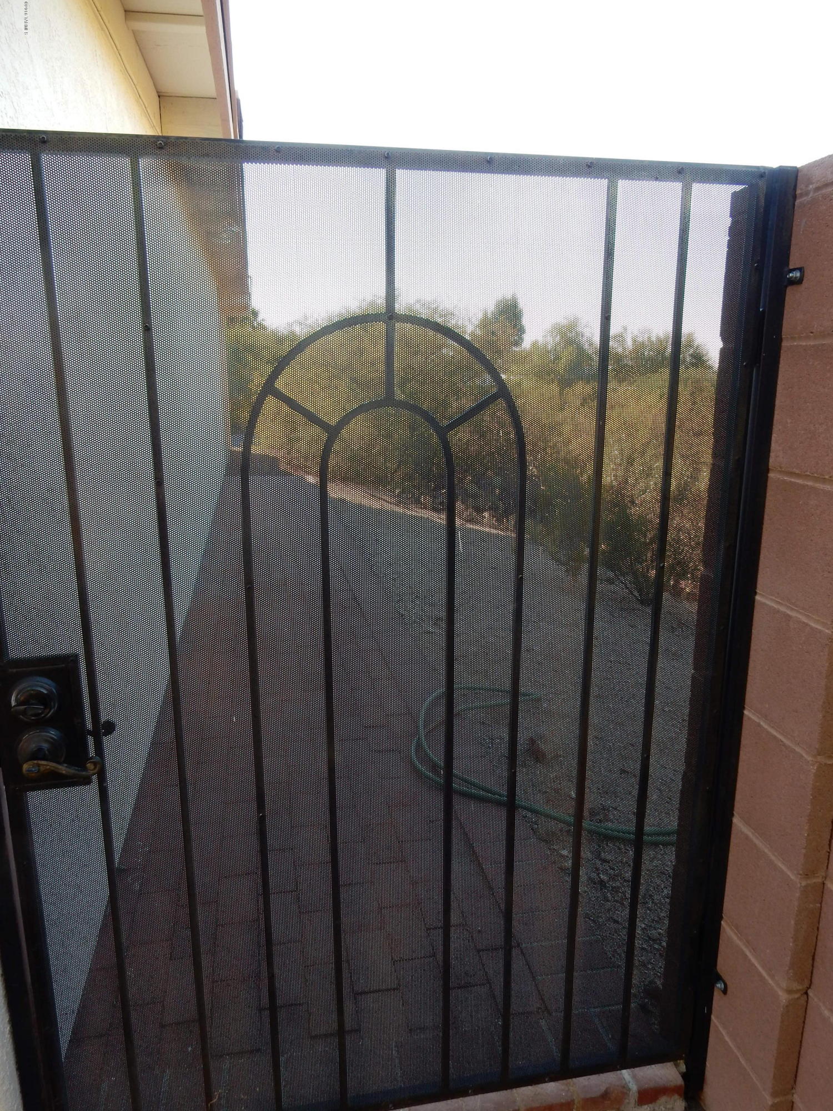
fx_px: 802
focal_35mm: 25
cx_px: 416
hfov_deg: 54.9
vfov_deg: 69.4
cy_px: 556
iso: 125
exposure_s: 1/80
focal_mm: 4.5
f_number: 3.7
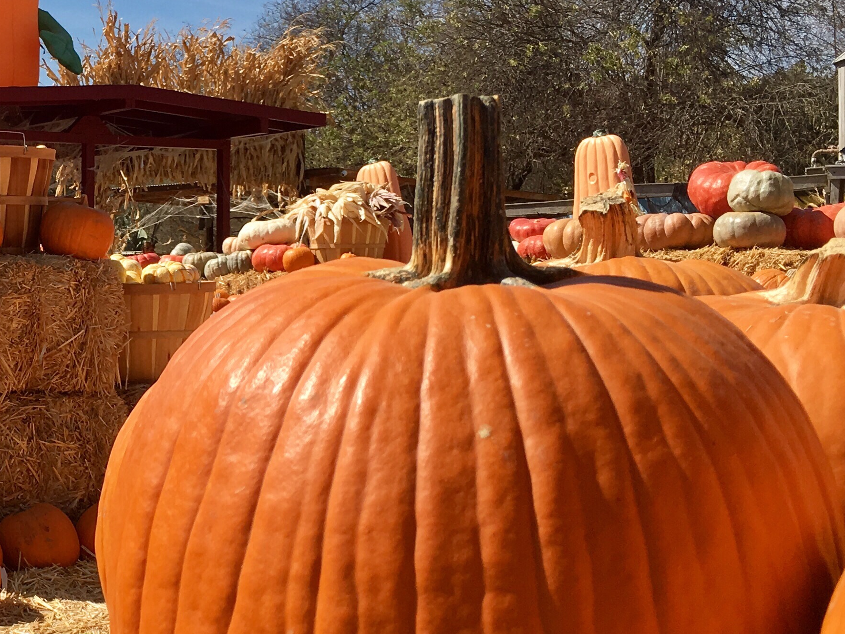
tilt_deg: +0.4
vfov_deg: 22.2
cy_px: 288
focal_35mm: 66
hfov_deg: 27.6
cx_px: -14
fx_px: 1611
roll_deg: -1.6
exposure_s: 1/1637
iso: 25
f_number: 2.2
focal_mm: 4.15
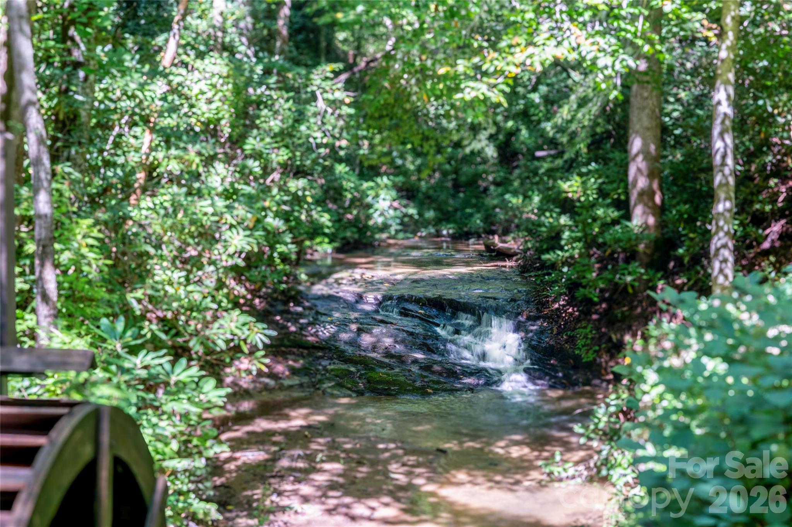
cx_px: 396
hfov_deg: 28.9
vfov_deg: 19.4
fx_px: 1539
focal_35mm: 70
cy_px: 264
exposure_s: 1/13
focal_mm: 70
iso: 500
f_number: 22
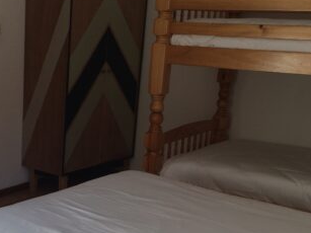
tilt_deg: -19.0
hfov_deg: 29.9
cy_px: 189
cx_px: 56
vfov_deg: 22.9
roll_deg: -3.0
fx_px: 566
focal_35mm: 63
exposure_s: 1/100
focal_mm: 4.15
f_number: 2.2
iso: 32
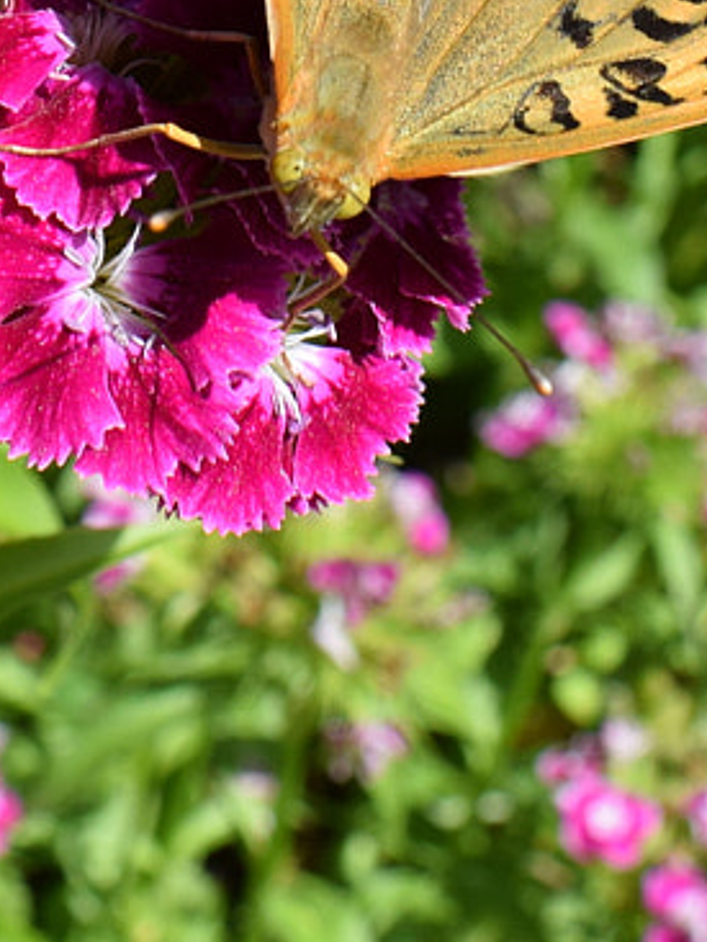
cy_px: -136
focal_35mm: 126
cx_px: 252
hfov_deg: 11.8
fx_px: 3427
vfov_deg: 15.2
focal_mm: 20
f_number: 8
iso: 200
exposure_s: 1/400
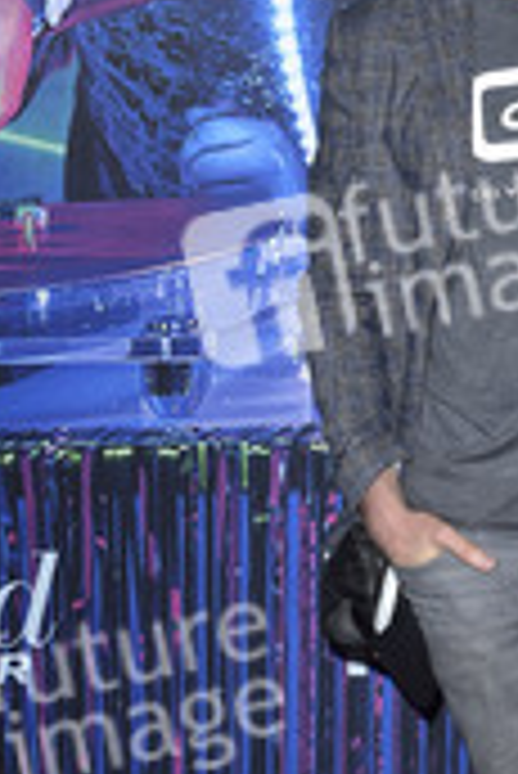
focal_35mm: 79
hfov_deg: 16.8
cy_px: 486
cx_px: 547
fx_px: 1702
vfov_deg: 25.6
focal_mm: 34
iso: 640
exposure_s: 1/250
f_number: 7.1
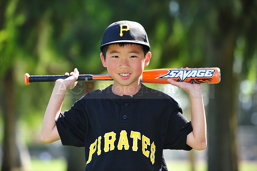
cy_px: 86
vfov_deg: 8.3
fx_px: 1177
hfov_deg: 12.5
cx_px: 128
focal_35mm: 165
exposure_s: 1/320
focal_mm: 165
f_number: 4.5
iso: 200
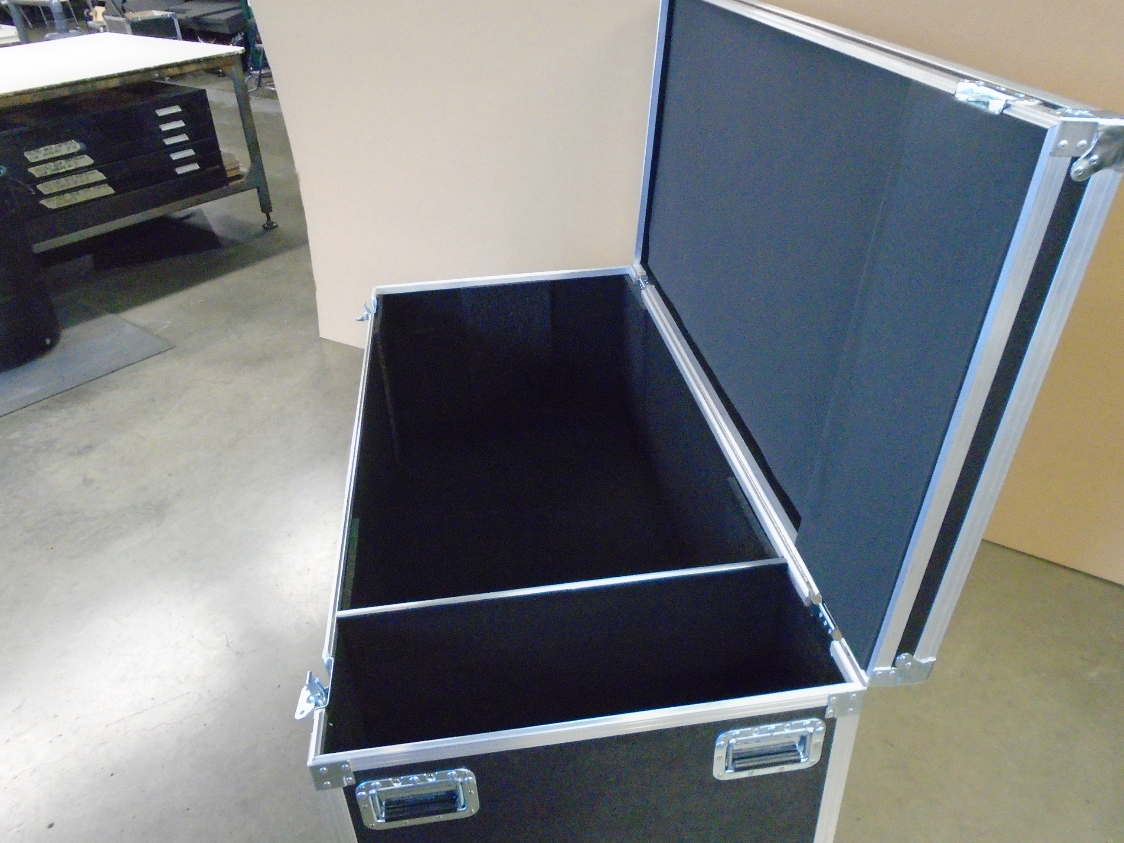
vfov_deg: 53.1
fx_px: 844
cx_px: 562
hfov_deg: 67.3
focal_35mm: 26
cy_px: 422
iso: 800
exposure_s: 1/15
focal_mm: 4.6
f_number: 3.2
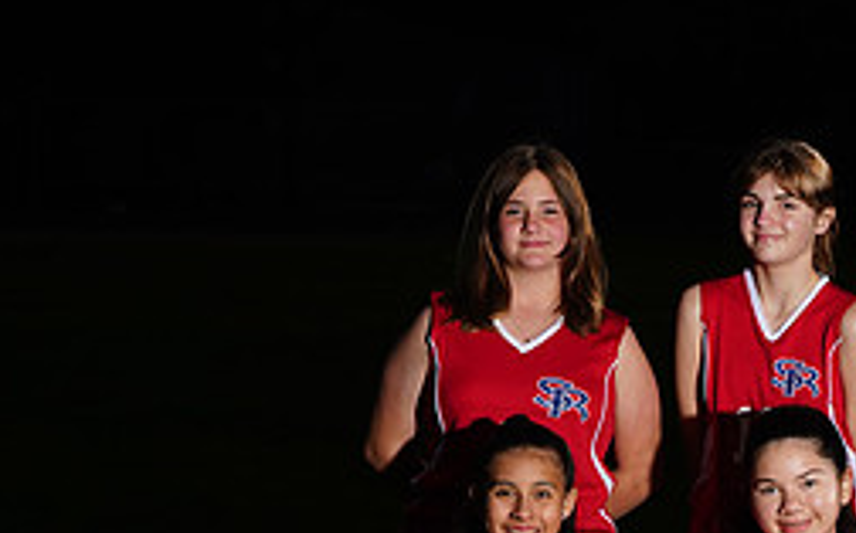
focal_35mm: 235
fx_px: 5477
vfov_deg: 5.6
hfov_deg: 8.9
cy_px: 620
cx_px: 948
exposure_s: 1/125
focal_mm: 100
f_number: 8
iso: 400
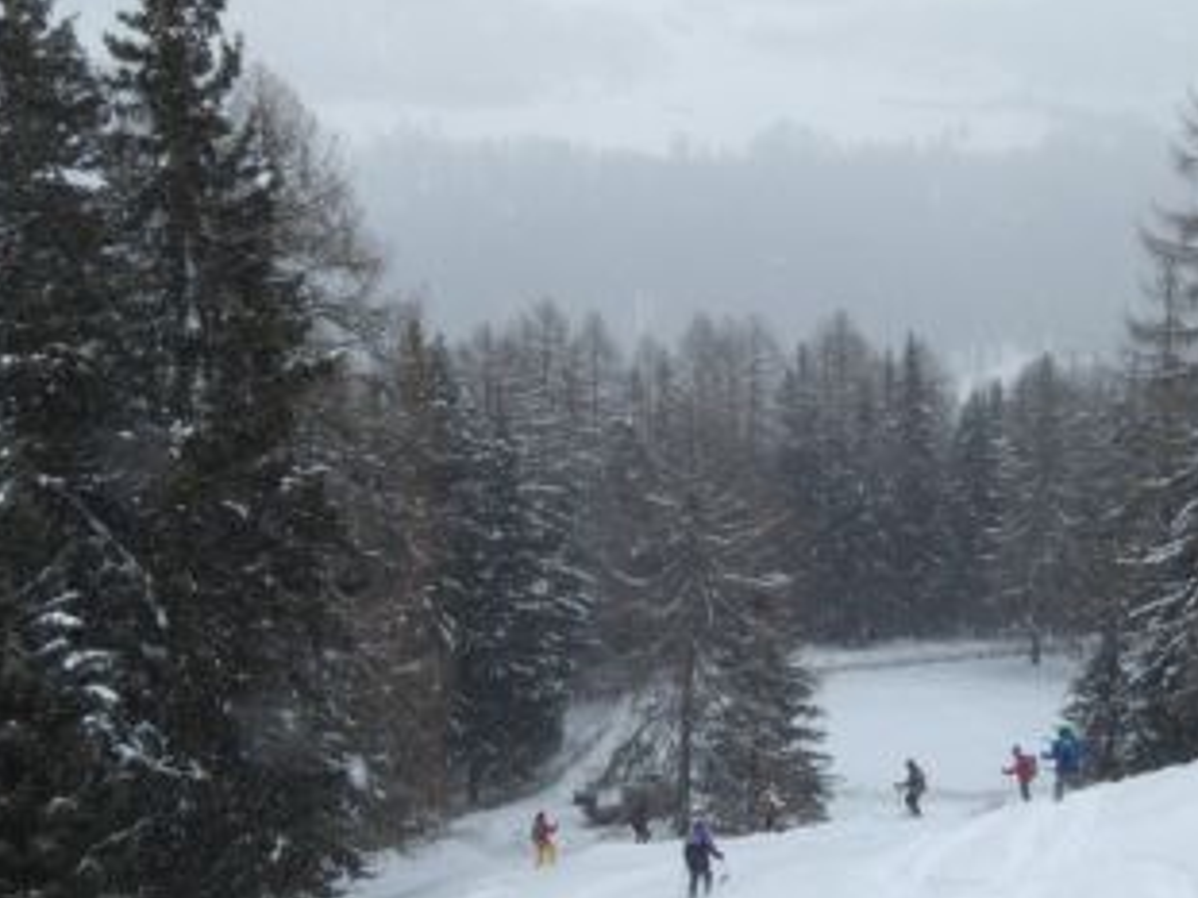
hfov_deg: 39.5
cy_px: 474
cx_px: 715
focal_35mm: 48
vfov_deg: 30.2
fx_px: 1661
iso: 100
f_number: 7.1
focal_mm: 6.3
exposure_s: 1/125
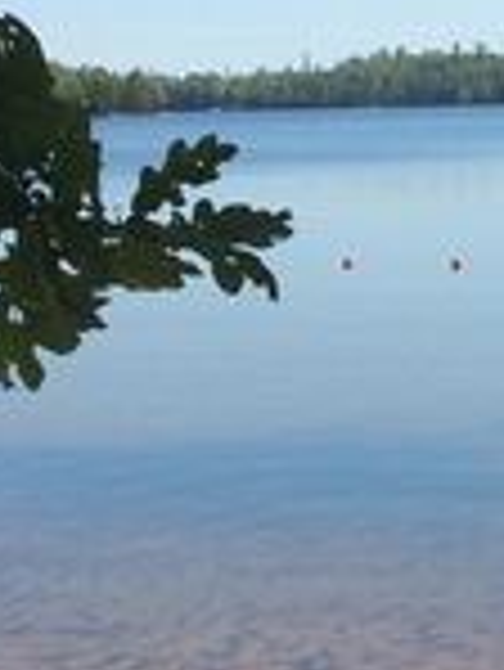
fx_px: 2656
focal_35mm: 137
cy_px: 202
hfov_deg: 10.6
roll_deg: +0.5
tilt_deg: -2.1
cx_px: 612
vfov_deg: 14.4
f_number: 2.4
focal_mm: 3.3
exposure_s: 1/1144
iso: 32
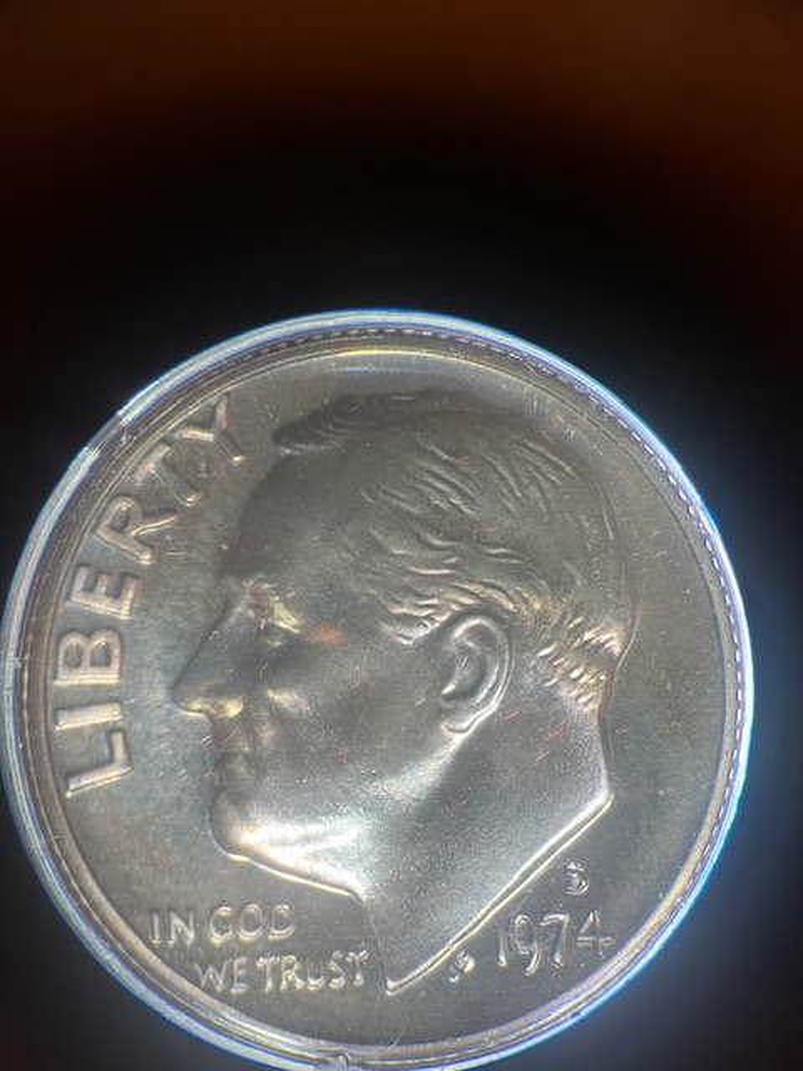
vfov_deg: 67.3
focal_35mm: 26
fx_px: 804
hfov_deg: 53.1
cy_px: 536
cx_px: 402
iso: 100
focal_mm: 5.1
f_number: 1.6
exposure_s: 1/60
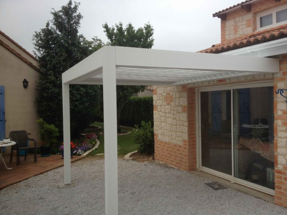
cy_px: 108
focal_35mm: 35
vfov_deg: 40.7
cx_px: 144
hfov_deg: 52.6
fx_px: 290
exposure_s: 1/620
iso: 50
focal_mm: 4.28
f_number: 2.4
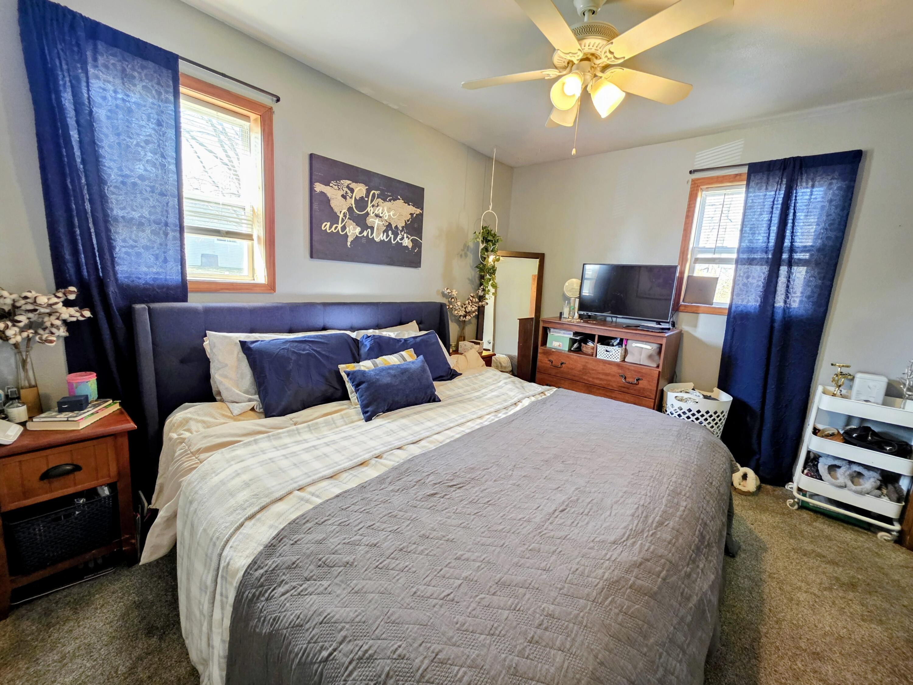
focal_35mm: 13
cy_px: 342
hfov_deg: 106.2
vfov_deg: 89.9
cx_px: 456
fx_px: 343
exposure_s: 1/60
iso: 640
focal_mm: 2.2
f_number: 1.9
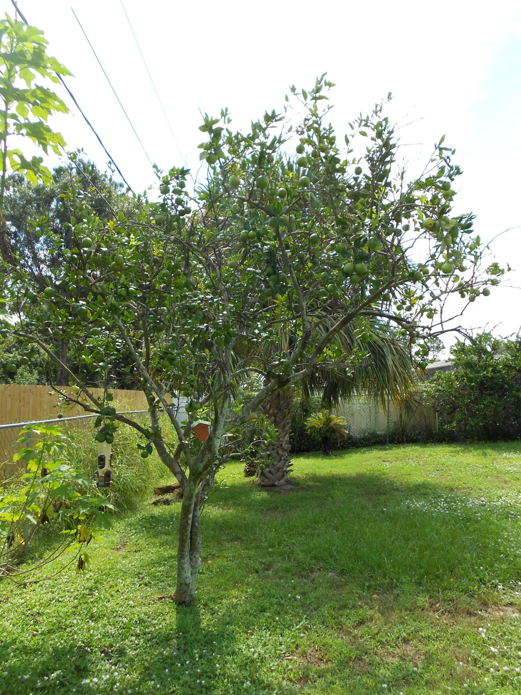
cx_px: 260
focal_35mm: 26
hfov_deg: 53.1
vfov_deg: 67.3
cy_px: 348
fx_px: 522
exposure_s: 1/320
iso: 80
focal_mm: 4.6
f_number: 3.2
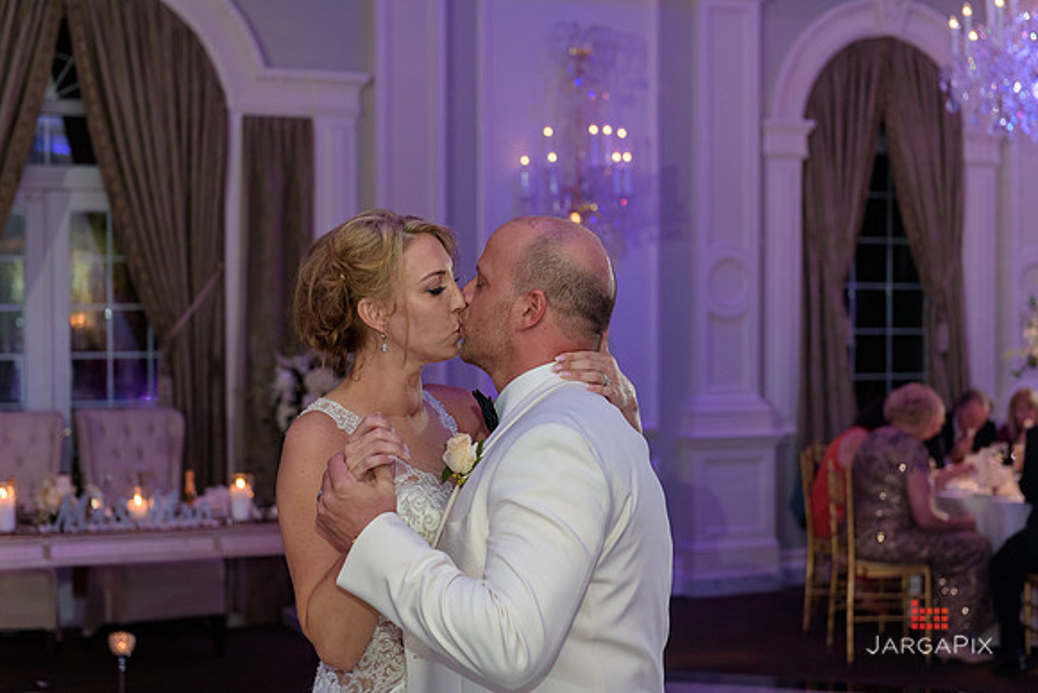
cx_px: 519
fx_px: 1788
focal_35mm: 62
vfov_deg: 21.9
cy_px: 346
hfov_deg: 32.4
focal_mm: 62
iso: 1600
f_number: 3.2
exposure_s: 1/125
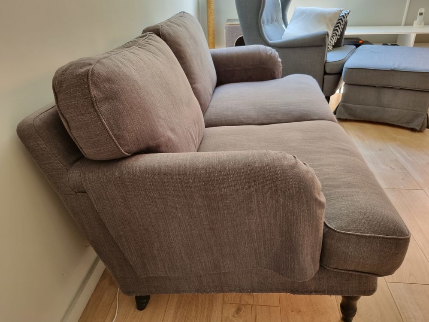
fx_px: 322
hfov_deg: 67.3
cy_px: 161
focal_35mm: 26
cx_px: 214
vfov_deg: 53.1
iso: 250
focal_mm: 5.4
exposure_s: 1/50
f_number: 1.8
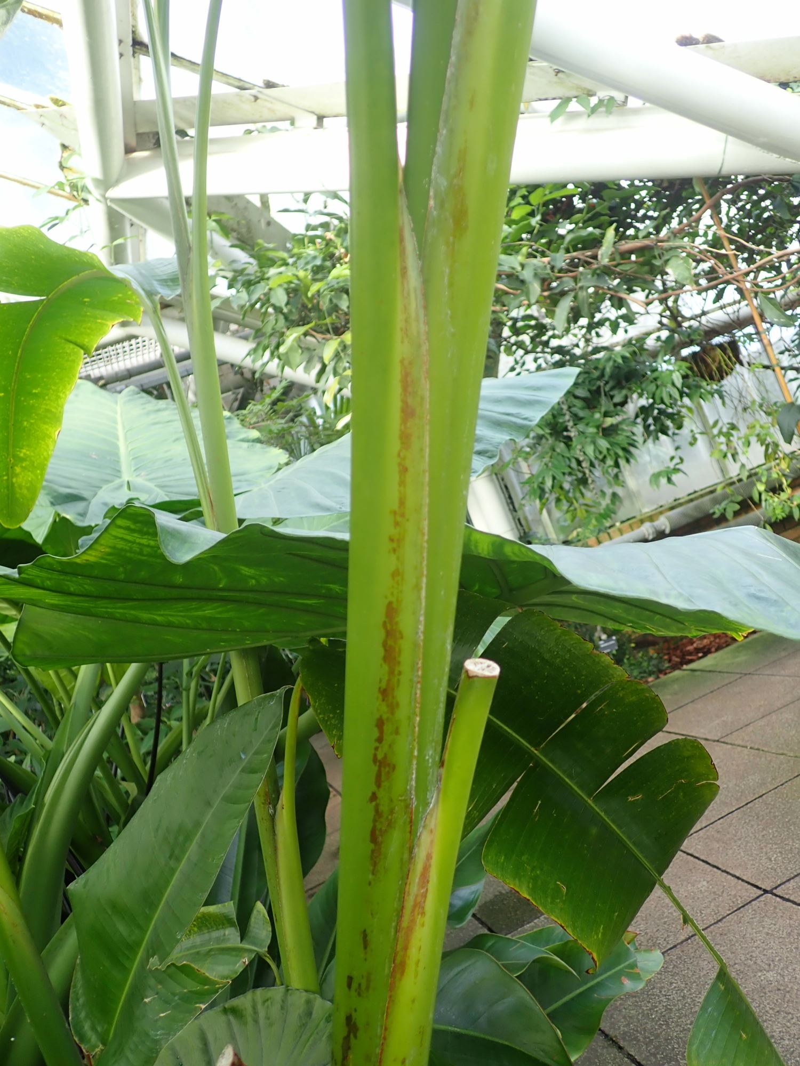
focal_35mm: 30
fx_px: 924
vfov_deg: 60.0
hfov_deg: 46.8
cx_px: 400
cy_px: 533
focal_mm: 5.5
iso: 125
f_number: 2.3
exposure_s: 1/60
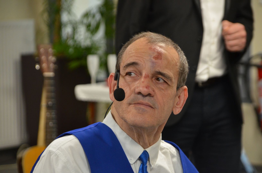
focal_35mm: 248
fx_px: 1797
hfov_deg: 8.3
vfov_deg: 5.5
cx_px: 131
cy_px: 86
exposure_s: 1/40
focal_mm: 165
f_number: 6
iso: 1600
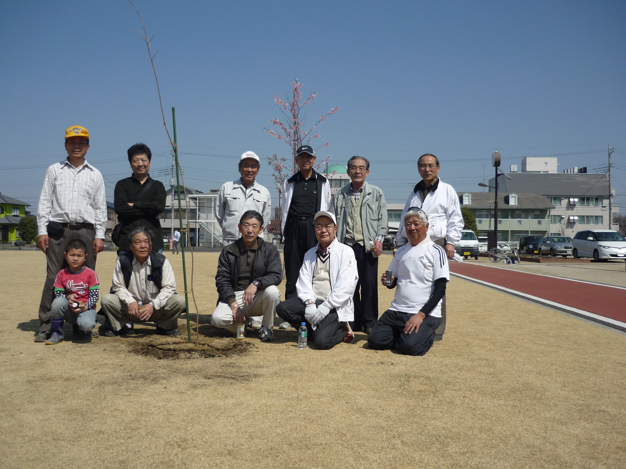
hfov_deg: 55.4
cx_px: 313
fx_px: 597
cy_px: 234
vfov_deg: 42.9
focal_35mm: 33
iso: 100
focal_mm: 5.5
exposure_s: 1/400
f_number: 8
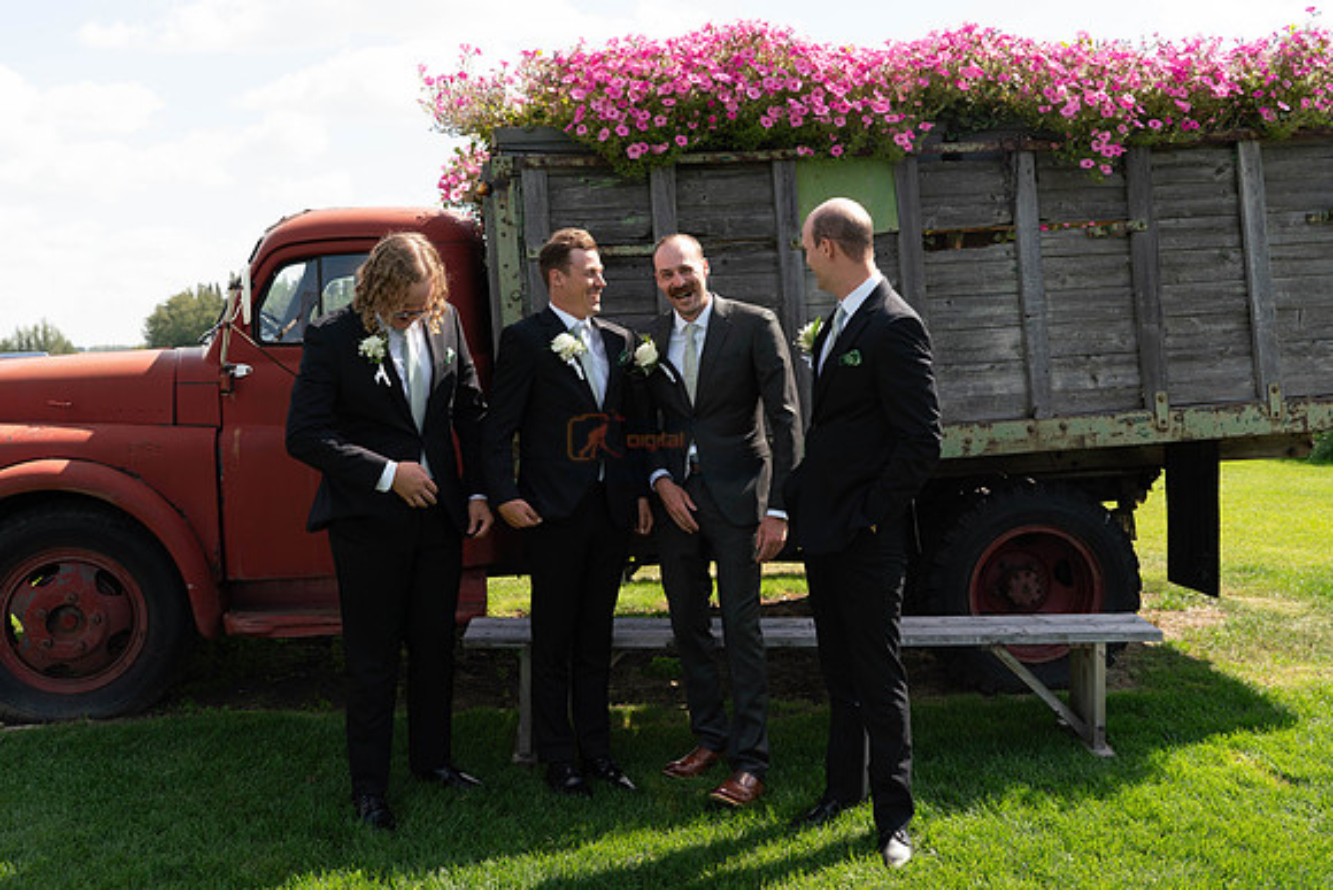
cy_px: 445
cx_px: 666
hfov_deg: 54.4
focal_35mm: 35
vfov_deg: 37.9
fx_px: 1296
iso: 400
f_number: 4.5
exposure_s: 1/1000
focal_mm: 35
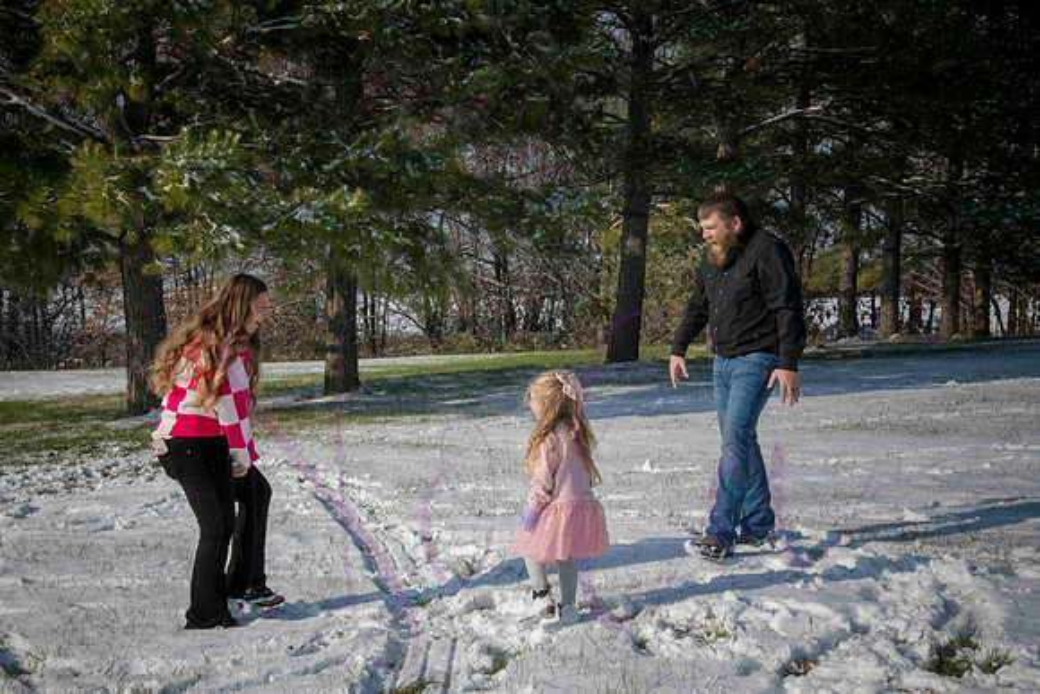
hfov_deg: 39.4
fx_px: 1452
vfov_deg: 26.9
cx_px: 472
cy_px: 379
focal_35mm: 50
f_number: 22
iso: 800
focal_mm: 46
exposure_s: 1/800
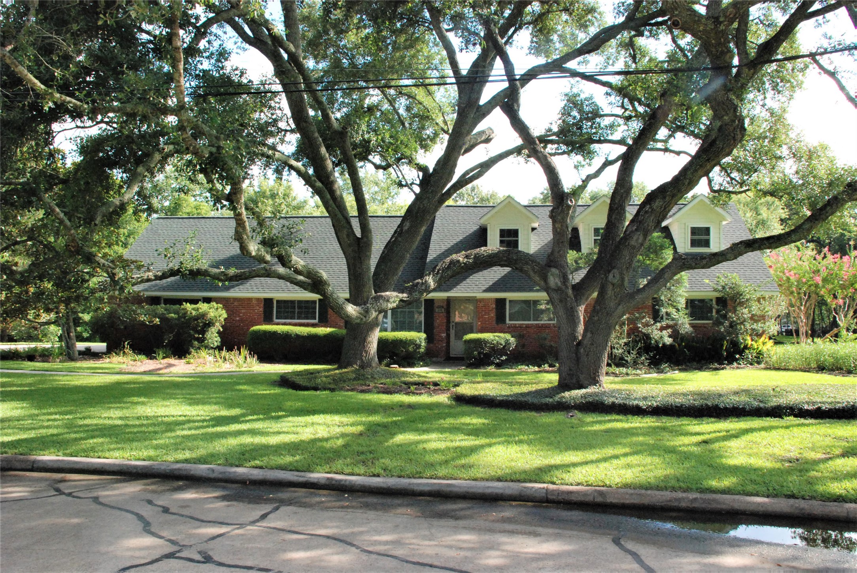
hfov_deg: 61.9
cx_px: 428
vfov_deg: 43.7
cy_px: 286
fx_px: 715
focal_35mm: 30
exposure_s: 1/400
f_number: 10
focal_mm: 20
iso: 1600
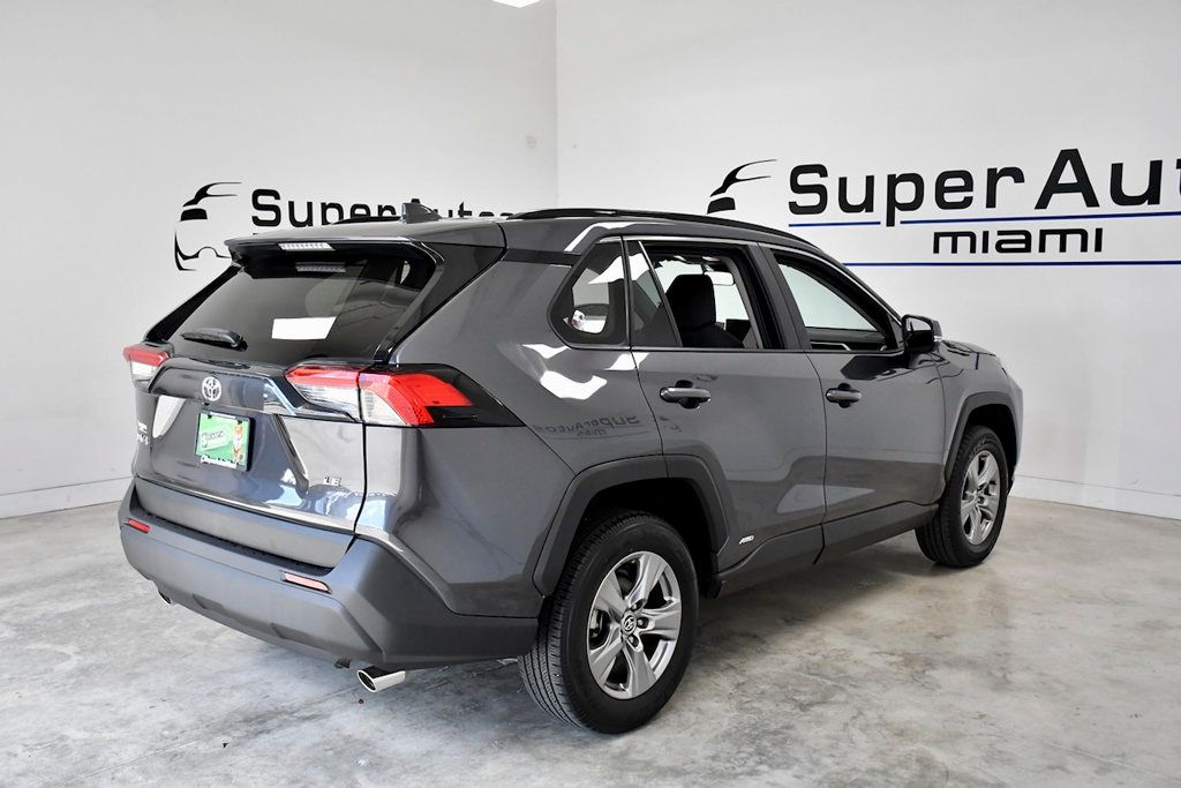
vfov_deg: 38.9
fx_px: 1115
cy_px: 394
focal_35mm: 34
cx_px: 590
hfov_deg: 55.8
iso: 2000
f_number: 5.6
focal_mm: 23
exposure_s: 1/1000
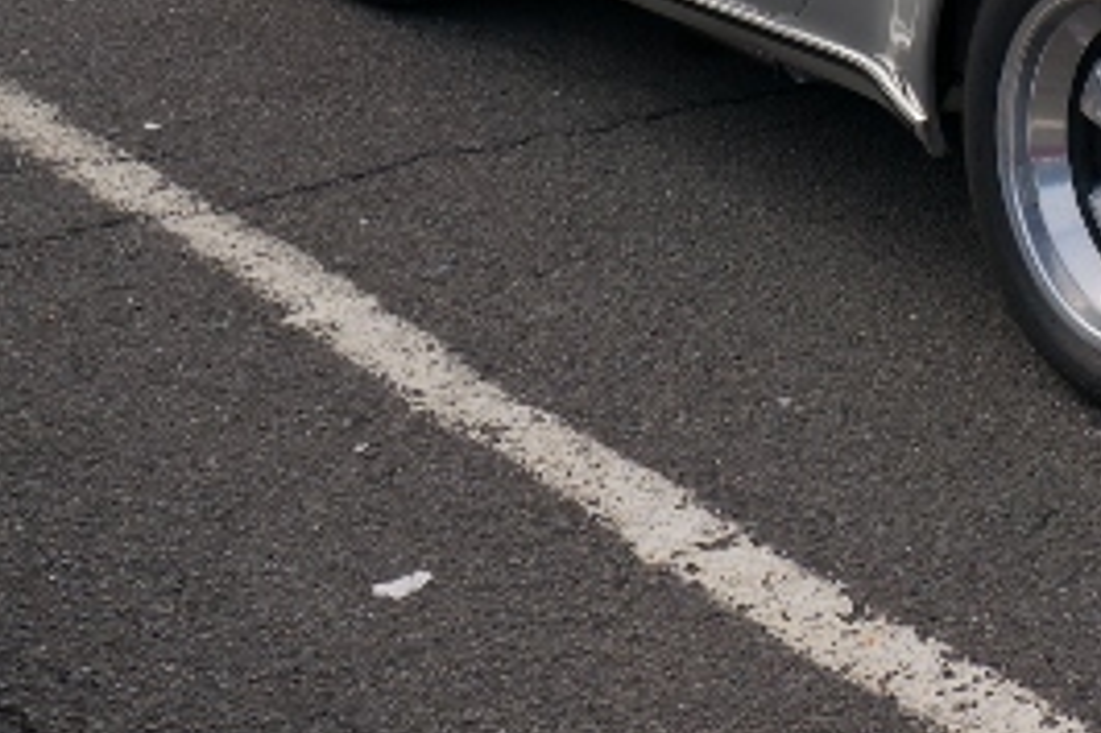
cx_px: 1316
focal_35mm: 90
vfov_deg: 14.8
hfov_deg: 21.1
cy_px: -23
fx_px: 2757
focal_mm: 25
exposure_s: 1/160
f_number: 9
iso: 100
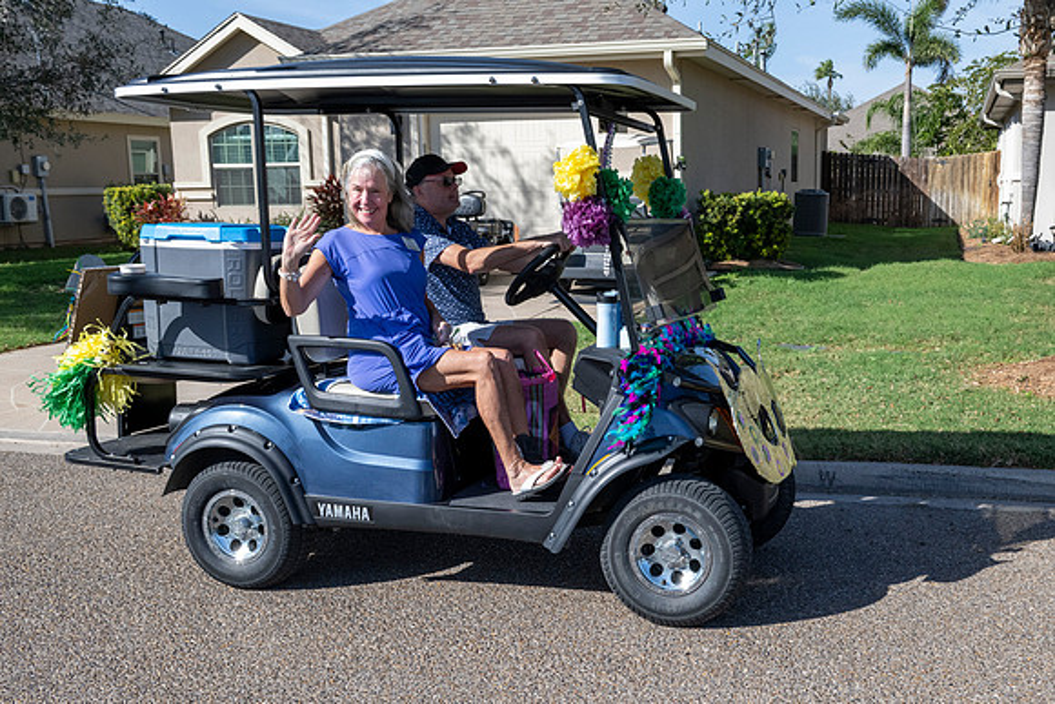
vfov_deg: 33.0
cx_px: 628
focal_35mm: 41
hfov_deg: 47.7
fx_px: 1187
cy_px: 411
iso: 900
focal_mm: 34
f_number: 9
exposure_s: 1/1250
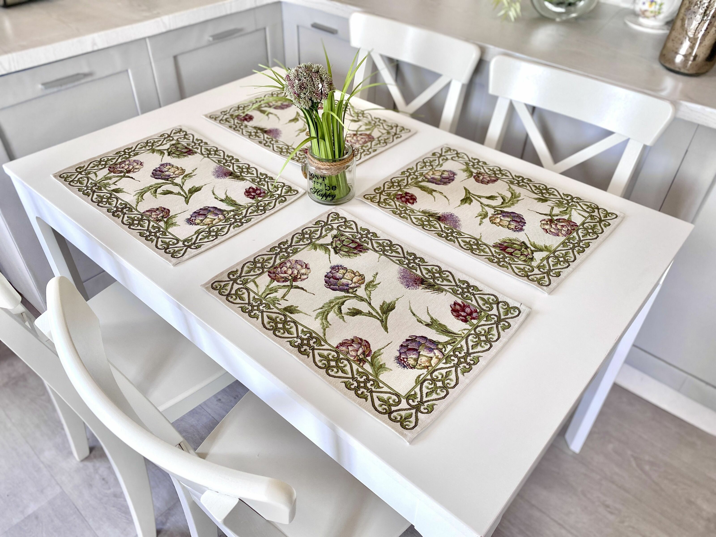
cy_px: 268
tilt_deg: -41.2
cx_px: 358
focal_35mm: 26
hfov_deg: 67.3
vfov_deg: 53.1
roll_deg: -0.2
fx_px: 538
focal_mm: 4.25
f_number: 1.8
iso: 80
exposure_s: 1/122
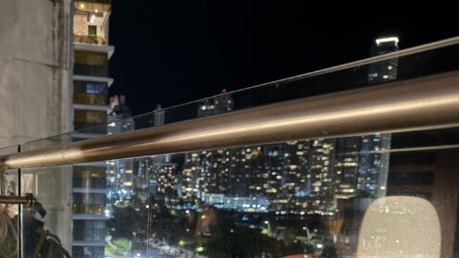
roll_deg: -0.4
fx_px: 475
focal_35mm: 39
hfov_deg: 49.7
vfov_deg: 28.7
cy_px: 252
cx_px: 120
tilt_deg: -7.0
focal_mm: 6.76
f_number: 1.78
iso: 1600
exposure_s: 1/20
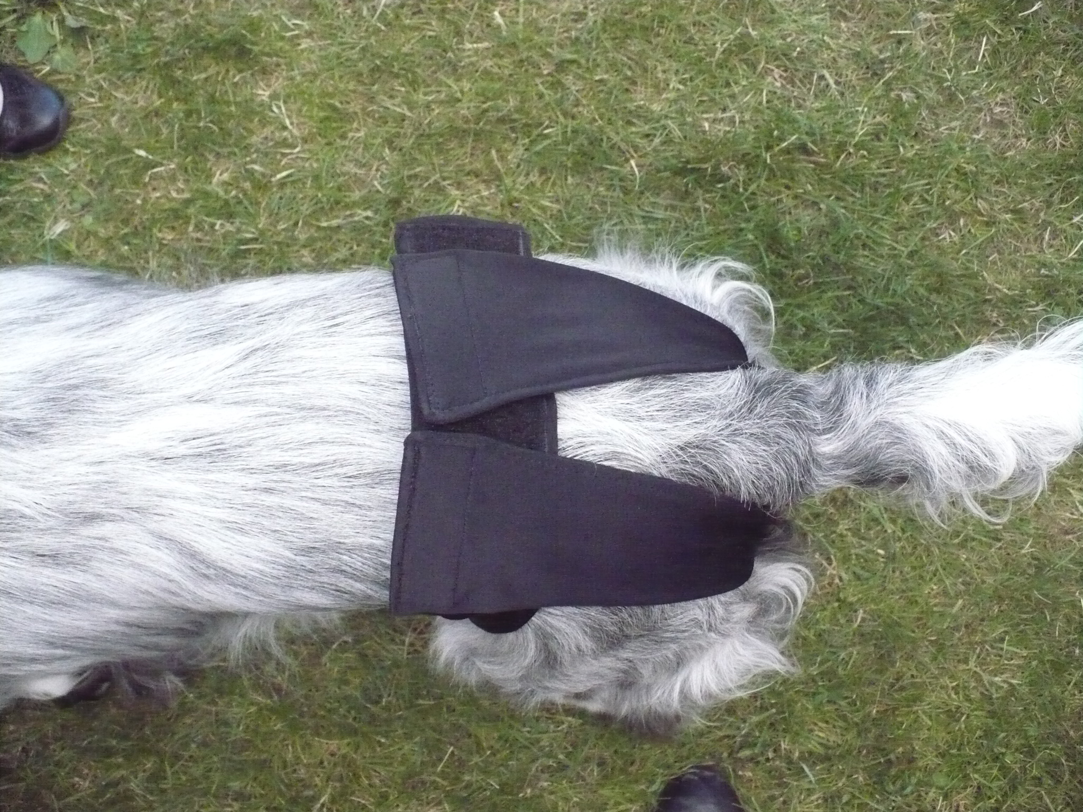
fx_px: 1158
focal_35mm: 37
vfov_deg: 38.7
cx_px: 542
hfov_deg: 50.1
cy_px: 406
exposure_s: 1/250
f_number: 8
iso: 1250
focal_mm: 6.1
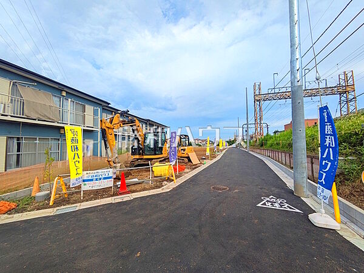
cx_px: 182
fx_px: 147
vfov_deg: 85.7
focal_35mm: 14
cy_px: 136
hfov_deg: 102.1
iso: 51
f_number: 2.2
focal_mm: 1.83
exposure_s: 1/1235
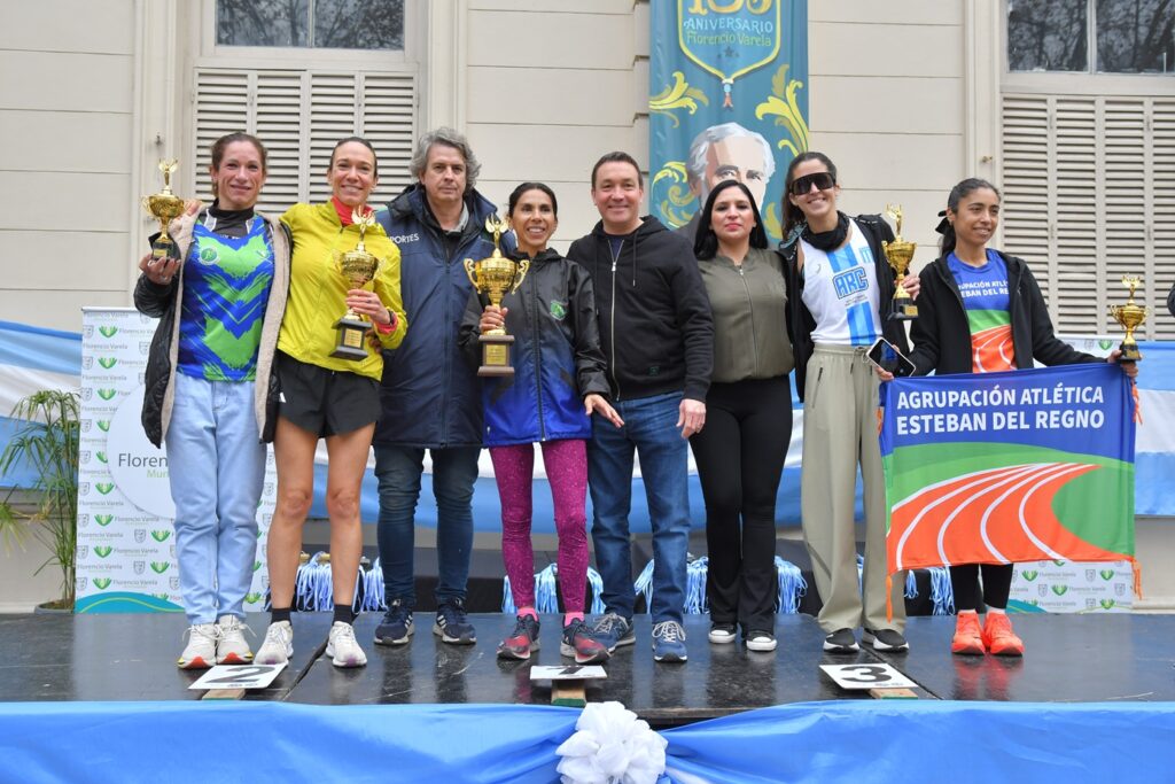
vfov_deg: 38.9
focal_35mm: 34
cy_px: 392
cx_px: 588
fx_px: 1110
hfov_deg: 55.8
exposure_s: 1/1600
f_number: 2.8
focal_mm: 23
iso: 400
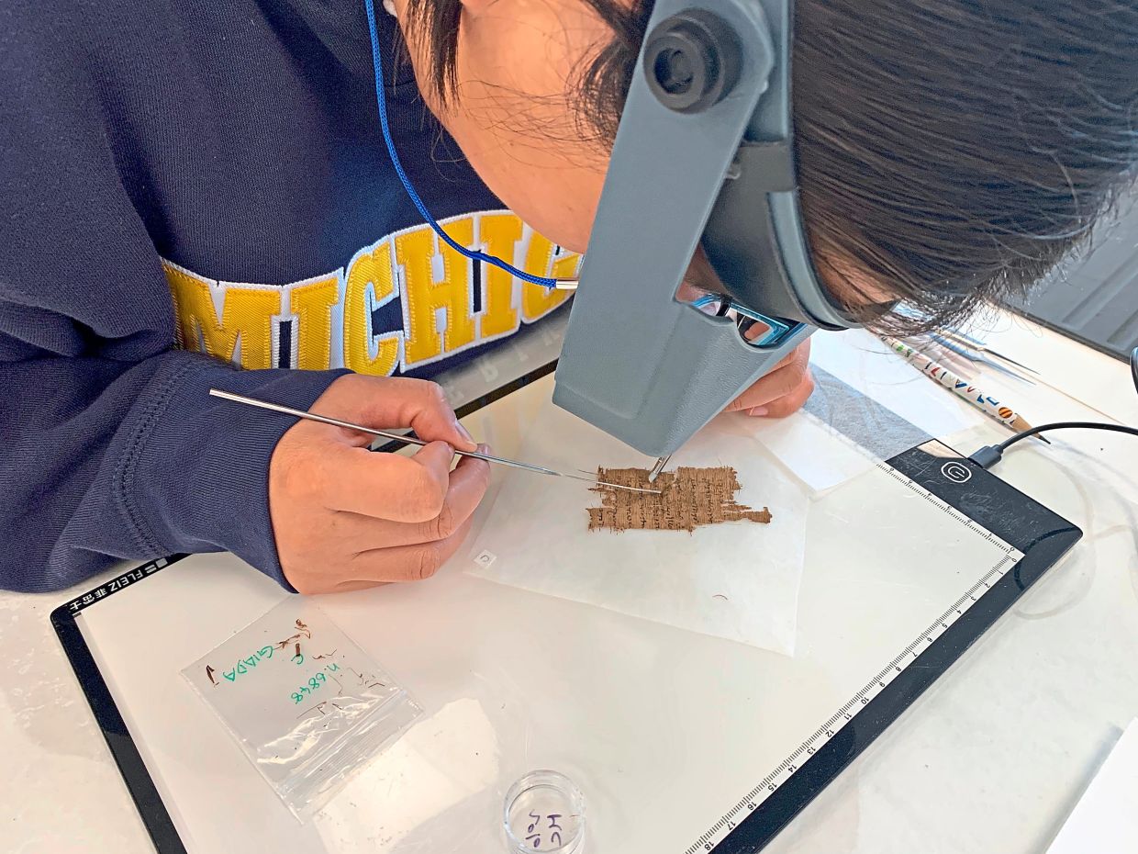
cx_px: 569
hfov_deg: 67.3
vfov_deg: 53.1
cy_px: 427
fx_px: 855
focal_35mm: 26
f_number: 1.8
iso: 100
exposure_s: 1/100
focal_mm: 4.2
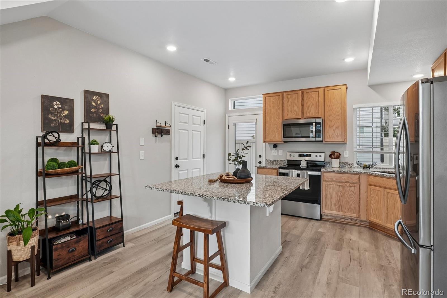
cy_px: 149
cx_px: 224
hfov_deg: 95.0
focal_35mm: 16
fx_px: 205
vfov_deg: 72.0
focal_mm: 11
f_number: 8
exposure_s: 1/30
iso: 500
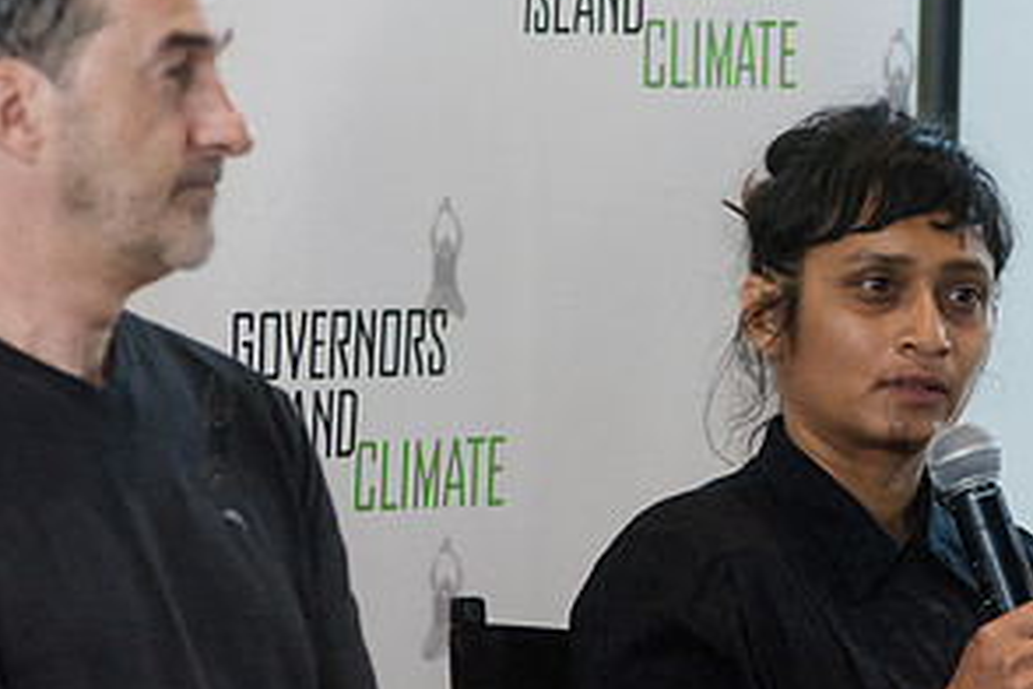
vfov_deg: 3.5
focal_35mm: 394
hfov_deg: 5.2
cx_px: 896
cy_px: 427
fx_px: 11305
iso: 4000
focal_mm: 200
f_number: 4
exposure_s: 1/320
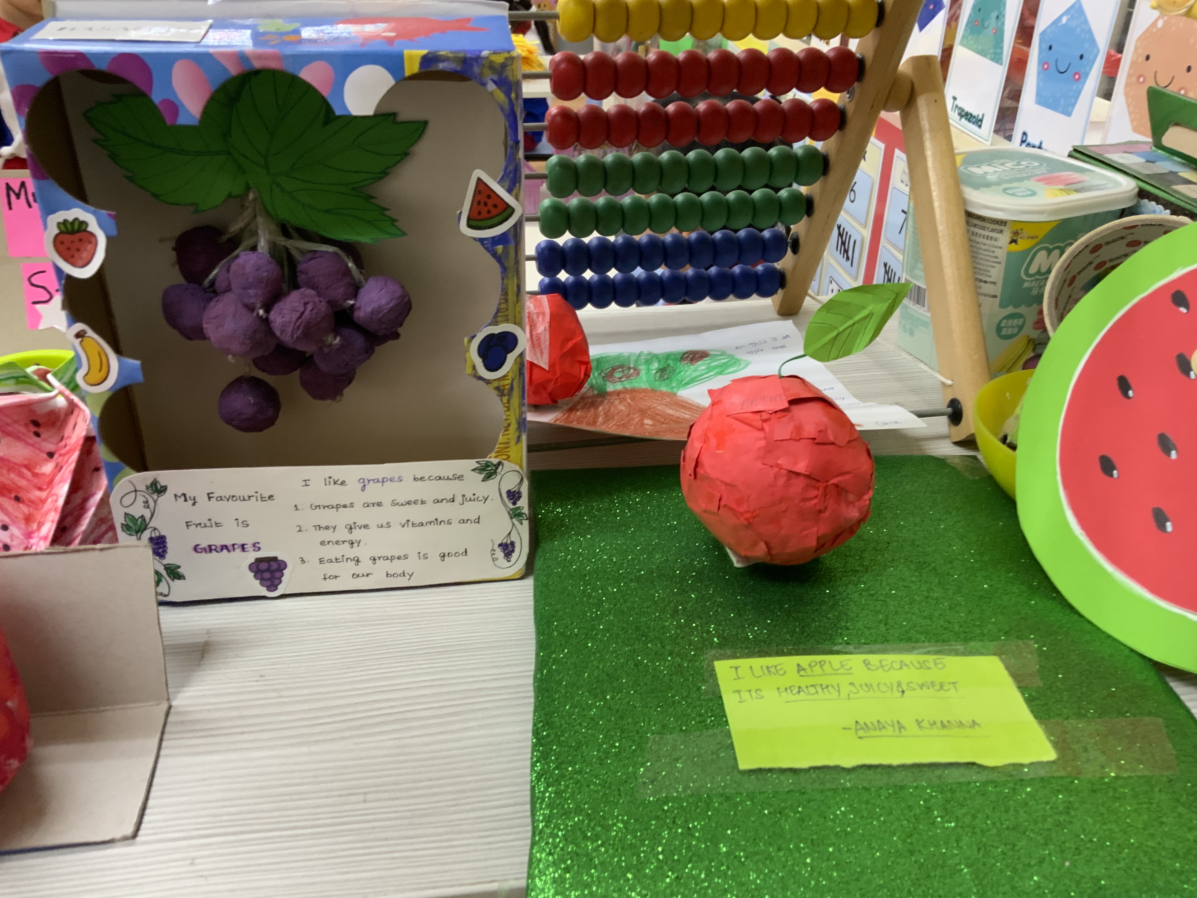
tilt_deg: -32.2
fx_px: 1003
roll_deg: -1.3
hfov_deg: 61.7
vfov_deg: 48.2
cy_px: 449
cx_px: 598
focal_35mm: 29
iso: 125
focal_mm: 3
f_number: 1.8
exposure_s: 1/50
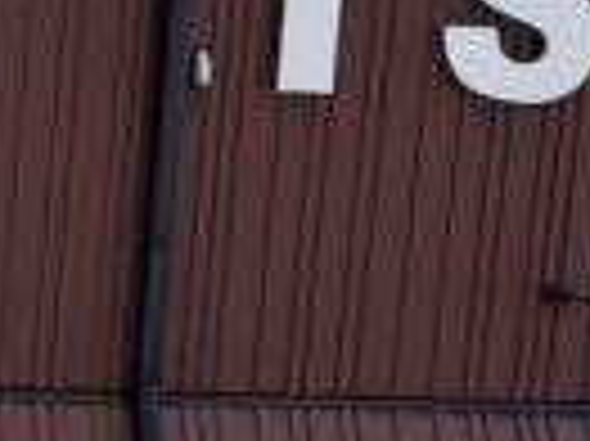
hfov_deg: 10.2
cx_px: -288
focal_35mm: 188
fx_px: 3201
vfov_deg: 7.9
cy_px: 306
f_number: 1.78
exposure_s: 1/980
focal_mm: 6.76
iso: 80
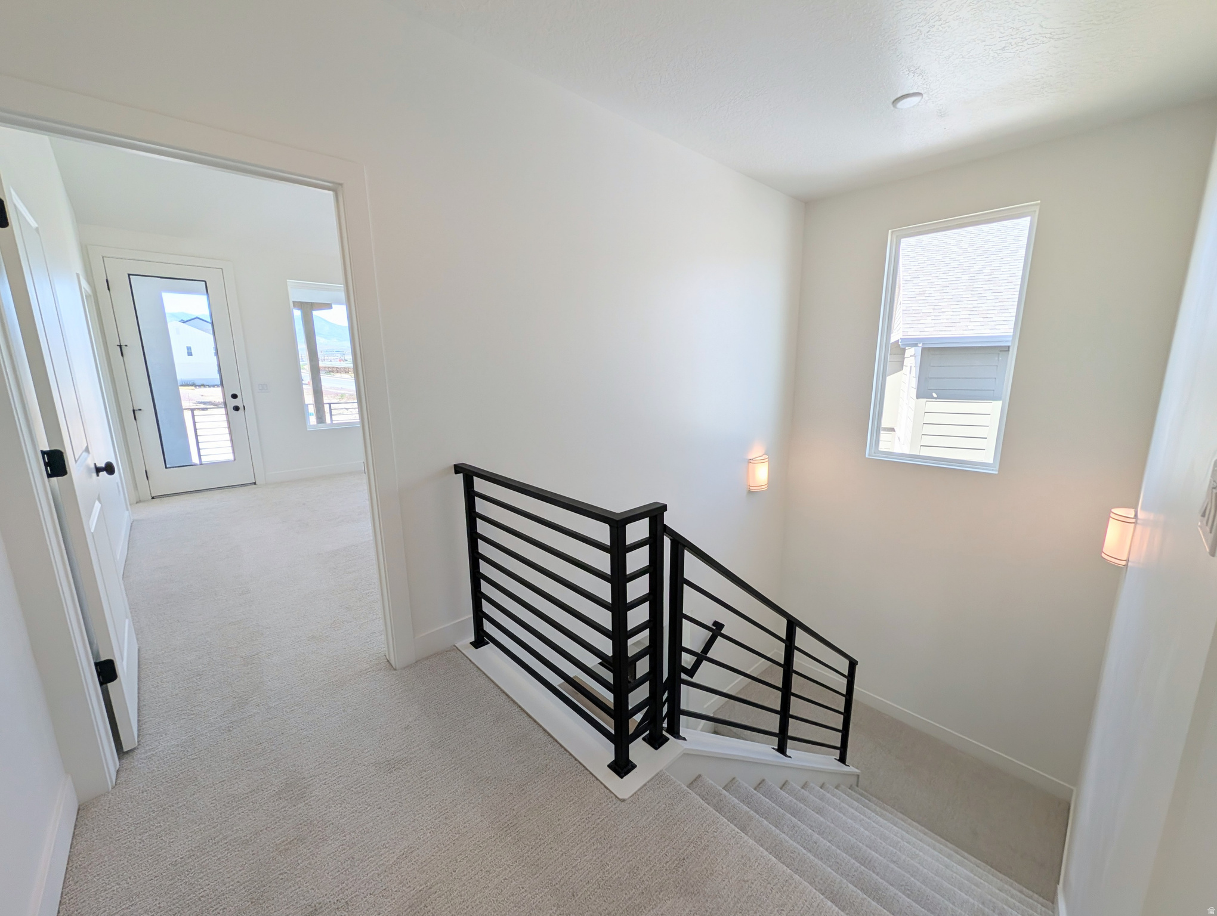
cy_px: 458
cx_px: 608
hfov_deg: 110.5
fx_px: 422
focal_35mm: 12
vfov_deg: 94.6
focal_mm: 2.02
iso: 45
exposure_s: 1/484
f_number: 1.7
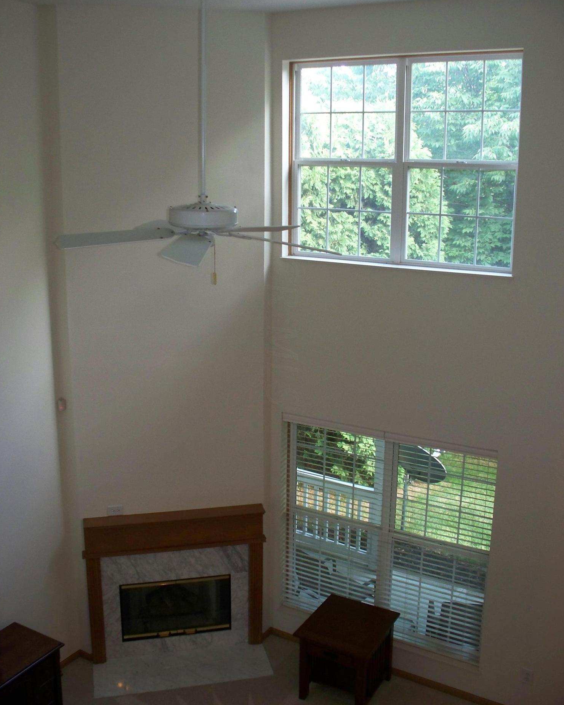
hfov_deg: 39.2
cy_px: 330
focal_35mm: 38
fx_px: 793
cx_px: 282
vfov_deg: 47.9
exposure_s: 1/60
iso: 200
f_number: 2.8
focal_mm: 7.54
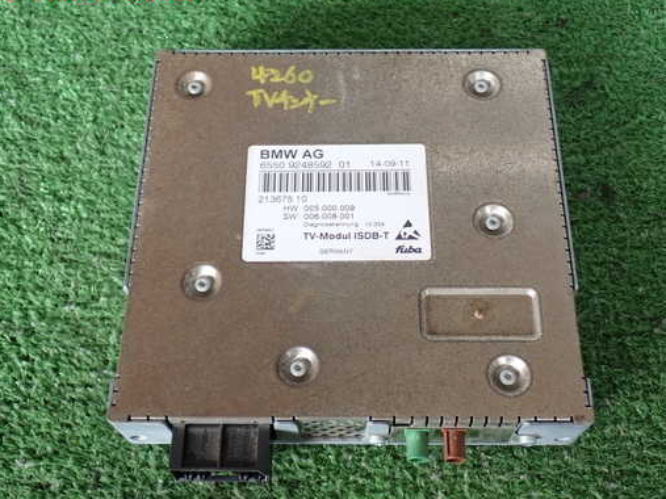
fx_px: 866
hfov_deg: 42.1
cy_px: 271
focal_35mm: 45
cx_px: 348
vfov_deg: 32.2
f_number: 2.7
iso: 160
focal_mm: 6.83
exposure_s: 1/80
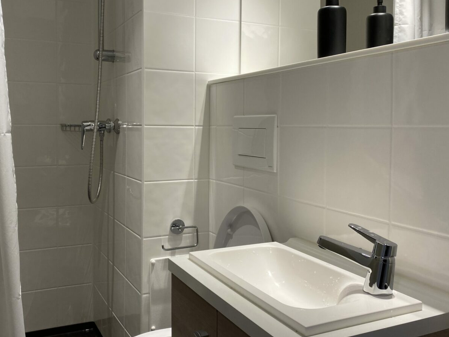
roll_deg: +0.8
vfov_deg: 40.6
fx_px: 454
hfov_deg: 52.5
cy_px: 153
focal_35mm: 35
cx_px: 198
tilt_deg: -3.4
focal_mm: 4.25
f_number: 1.8
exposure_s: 1/100
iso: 64
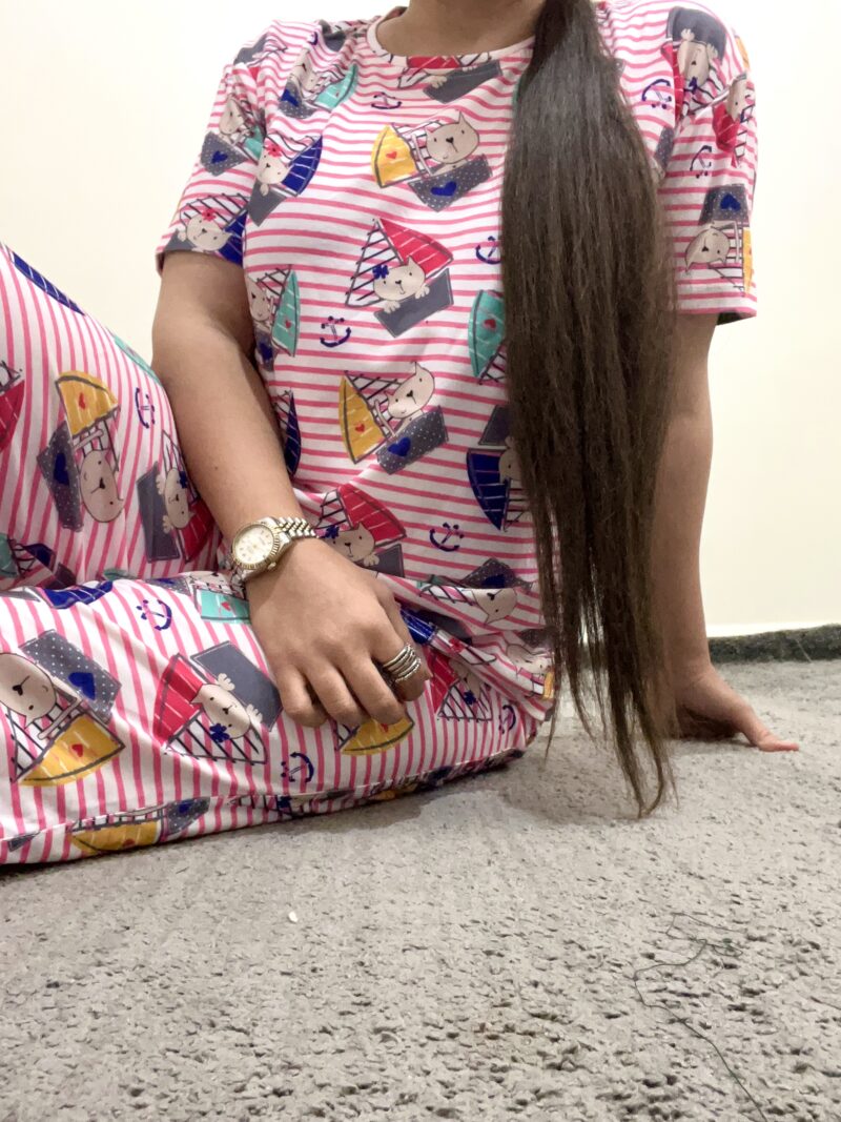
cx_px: 420
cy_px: 561
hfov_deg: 46.8
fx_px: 972
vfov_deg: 60.0
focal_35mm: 30
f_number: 2.2
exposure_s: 1/40
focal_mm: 2.71
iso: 400
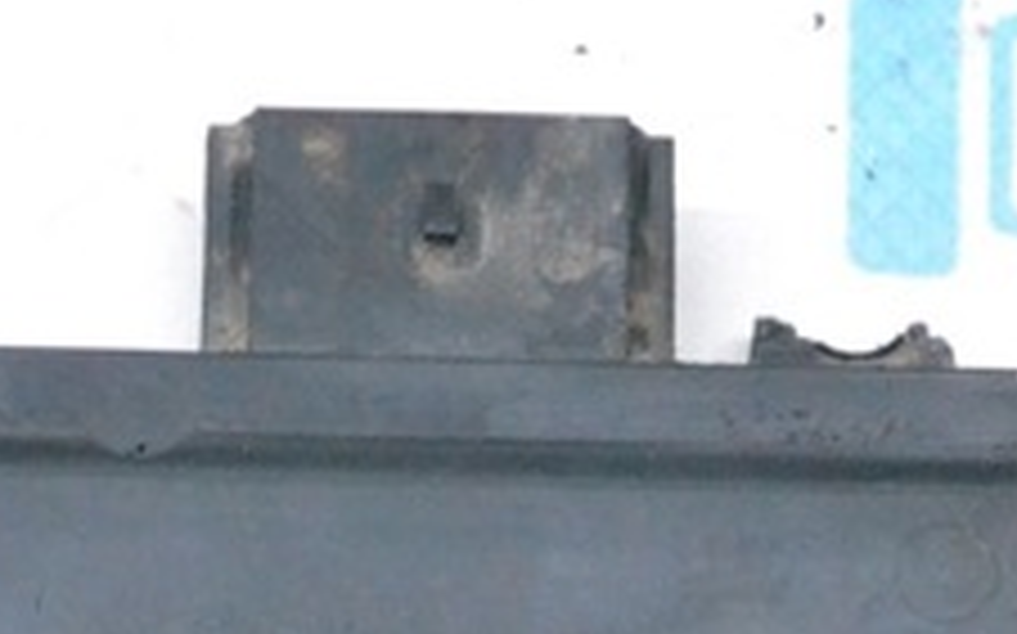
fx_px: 6606
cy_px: 890
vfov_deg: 5.5
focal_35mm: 238
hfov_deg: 8.8
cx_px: 374
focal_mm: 55
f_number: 9
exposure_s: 1/160
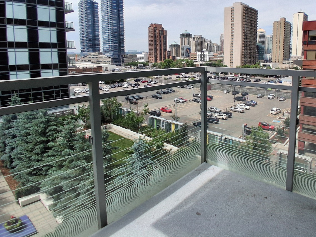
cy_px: 78
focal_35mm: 23
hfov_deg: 72.6
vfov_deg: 57.5
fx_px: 210
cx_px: 200
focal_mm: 1.4
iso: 50
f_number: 2.2
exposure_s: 1/1695
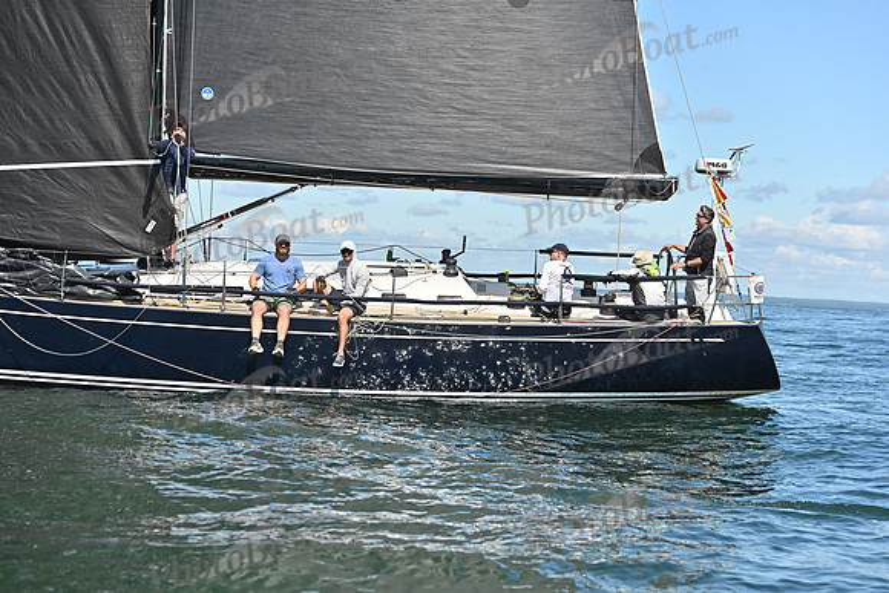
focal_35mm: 70
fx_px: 1729
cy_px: 296
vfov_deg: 19.5
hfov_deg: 28.8
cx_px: 444
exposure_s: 1/1250
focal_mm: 70
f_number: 4
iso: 250
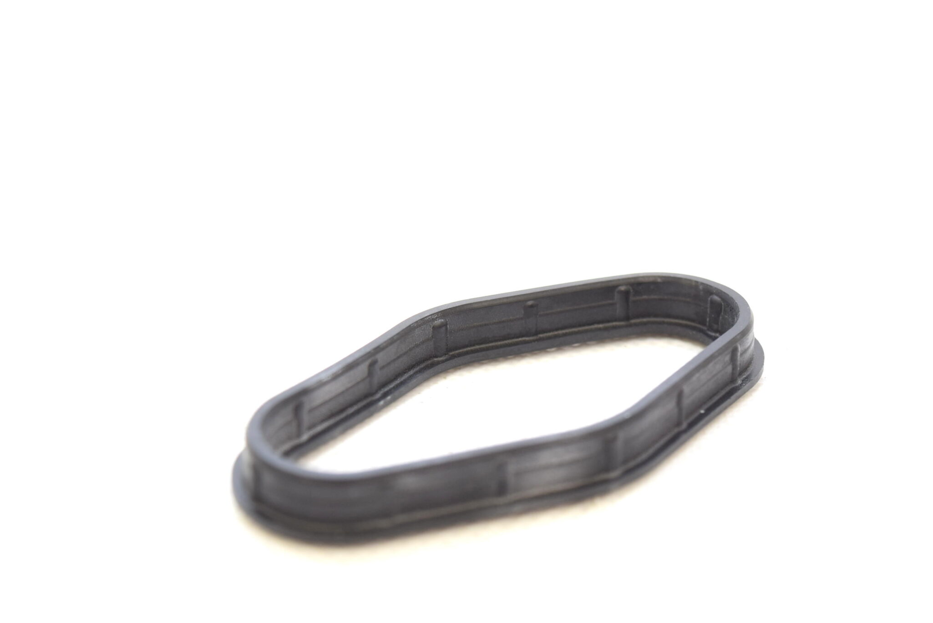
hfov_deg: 28.1
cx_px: 466
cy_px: 312
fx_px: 1867
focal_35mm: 72
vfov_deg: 19.0
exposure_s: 1/100
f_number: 5.3
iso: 400
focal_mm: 48
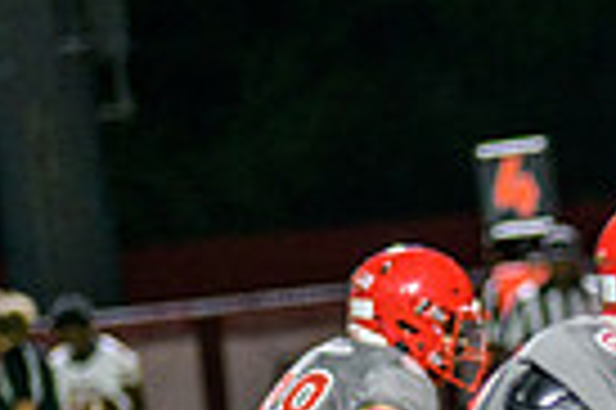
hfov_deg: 3.3
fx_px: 10494
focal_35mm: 614
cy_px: 502
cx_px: 1111
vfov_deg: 2.2
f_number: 2.8
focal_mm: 145
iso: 1600
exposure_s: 1/250
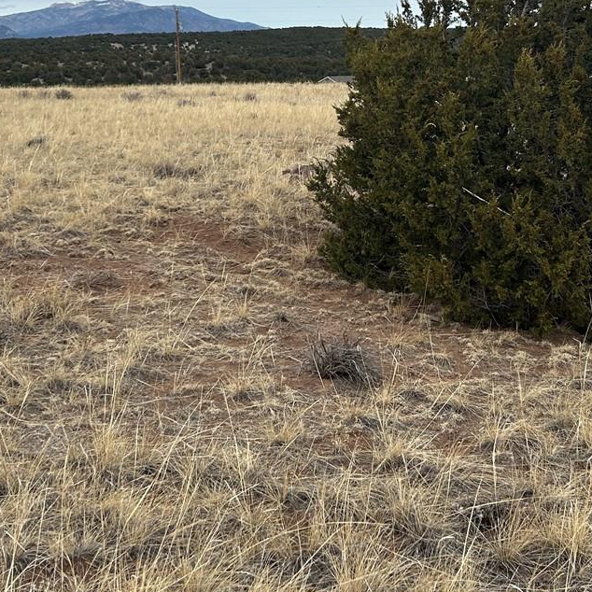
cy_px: 149
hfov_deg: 29.5
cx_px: 265
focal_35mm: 58
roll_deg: +1.2
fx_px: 1122
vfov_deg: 29.1
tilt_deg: -4.5
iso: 50
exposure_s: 1/4274
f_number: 1.5
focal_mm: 5.7
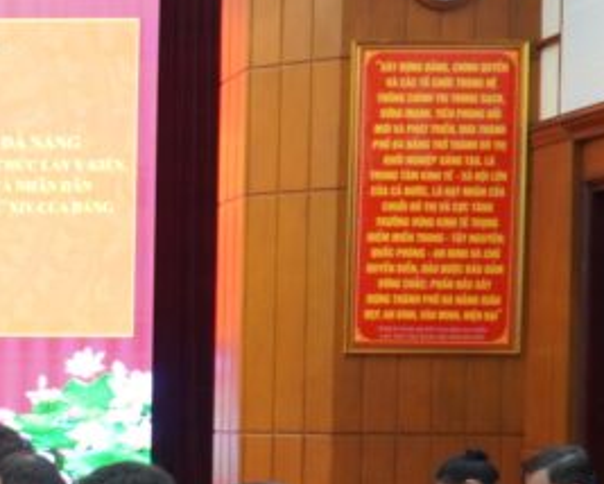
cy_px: 484
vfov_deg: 14.1
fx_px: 1932
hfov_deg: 15.7
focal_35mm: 108
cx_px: -421
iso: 1250
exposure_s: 1/50
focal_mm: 20
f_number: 4.5
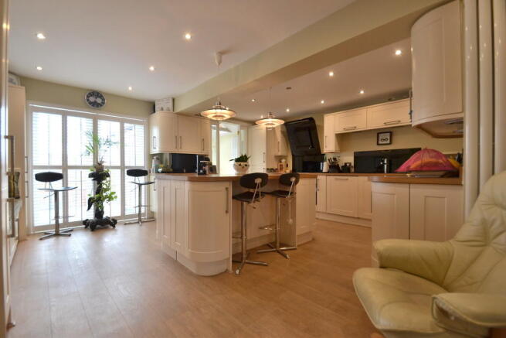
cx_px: 253
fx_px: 211
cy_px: 169
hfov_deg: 100.4
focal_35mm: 15
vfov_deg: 77.4
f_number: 4.5
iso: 400
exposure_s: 1/80
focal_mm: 10
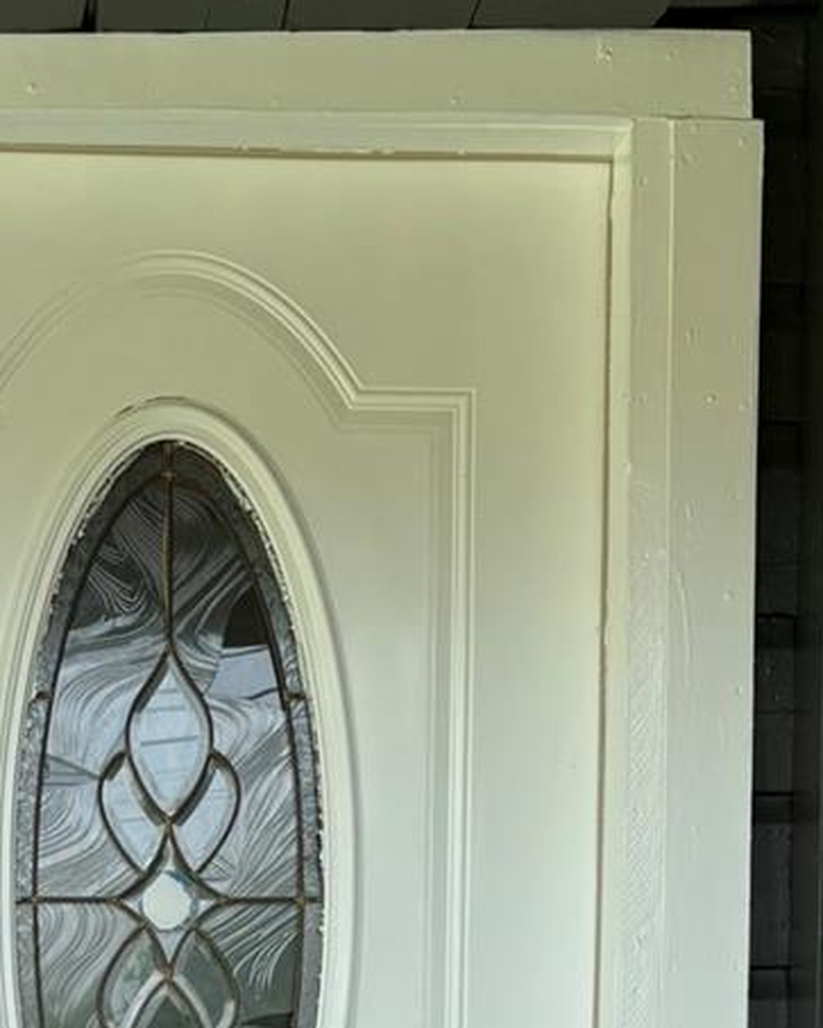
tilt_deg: -3.9
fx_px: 2616
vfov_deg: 19.9
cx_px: 32
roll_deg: +1.0
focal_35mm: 86
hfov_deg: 17.5
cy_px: 1443
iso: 50
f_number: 1.6
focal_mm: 5.96
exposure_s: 1/1064
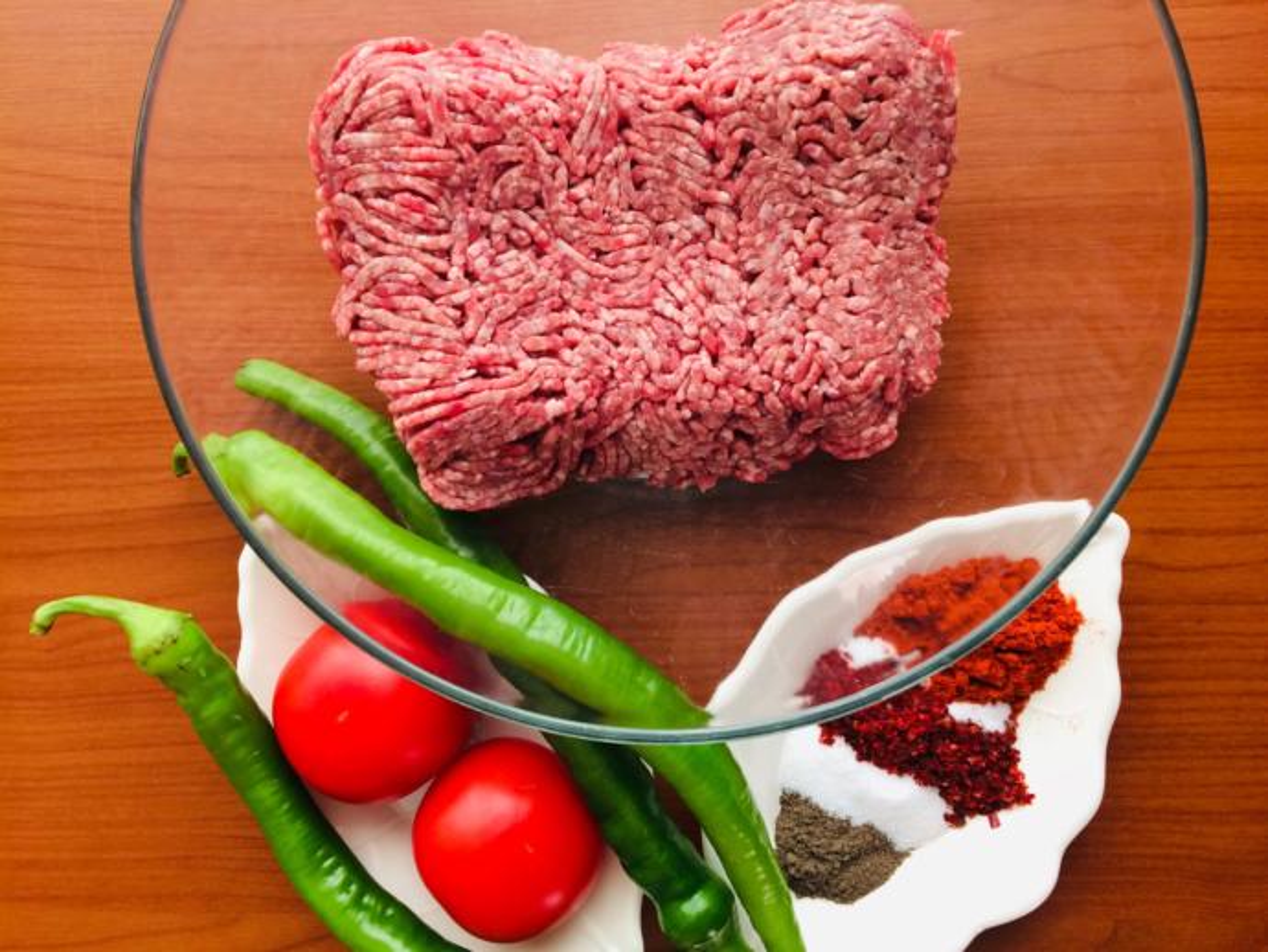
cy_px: 476
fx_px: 1063
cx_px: 634
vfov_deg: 48.3
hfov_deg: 61.6
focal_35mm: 29
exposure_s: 1/33
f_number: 2.2
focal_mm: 4.15
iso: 40
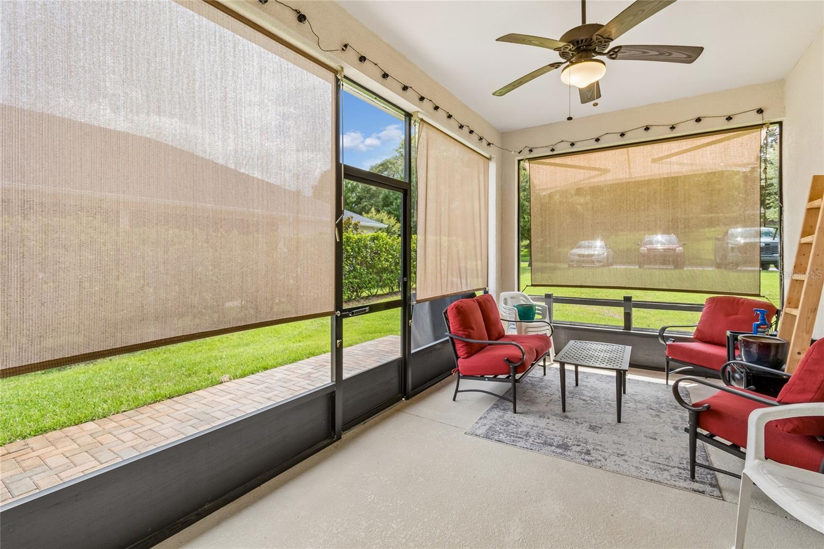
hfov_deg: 100.4
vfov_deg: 77.3
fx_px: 343
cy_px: 274
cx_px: 412
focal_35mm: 15
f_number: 7.1
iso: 100
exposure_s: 1/125
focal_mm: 10
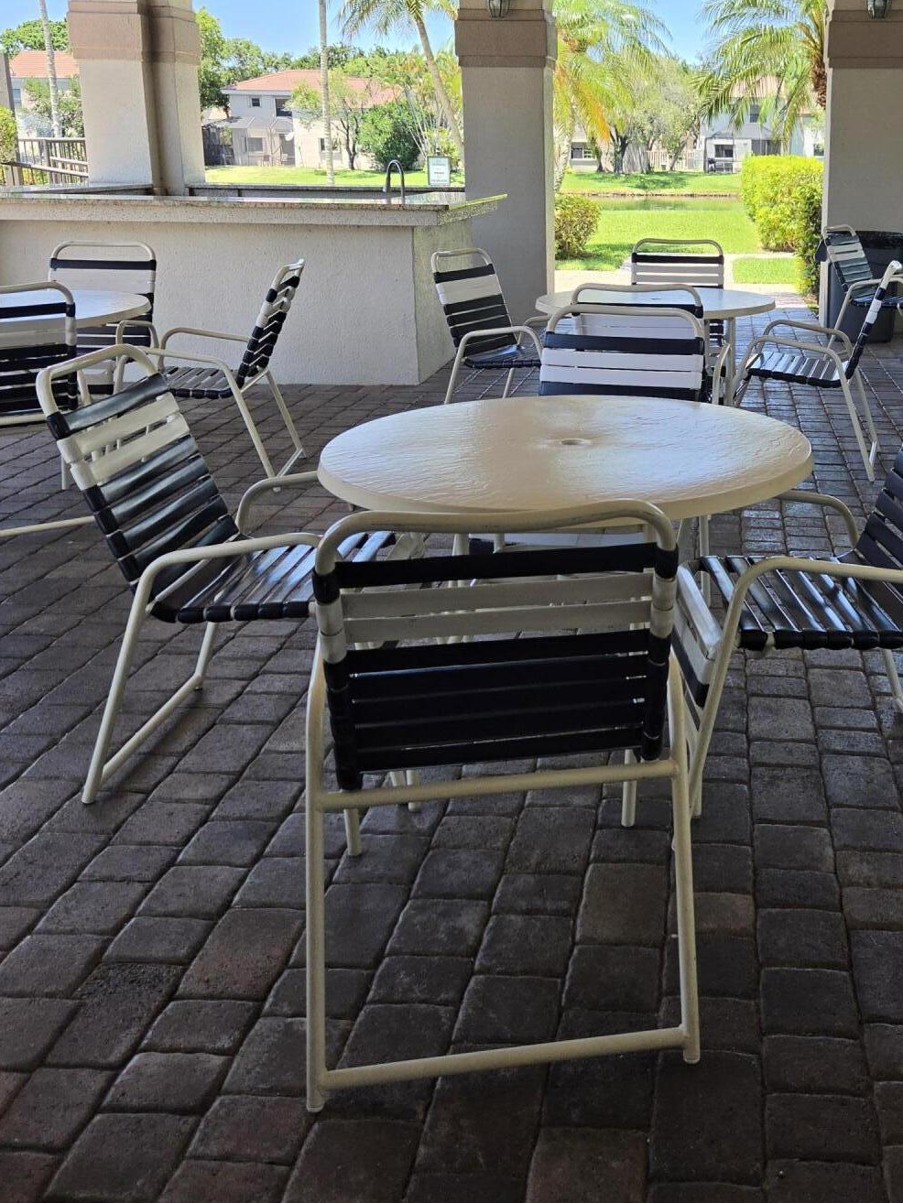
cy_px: 408
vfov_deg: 51.7
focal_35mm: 35
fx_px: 1217
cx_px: 656
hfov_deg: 39.8
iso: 80
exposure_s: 1/1765
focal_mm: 5.4
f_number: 1.8
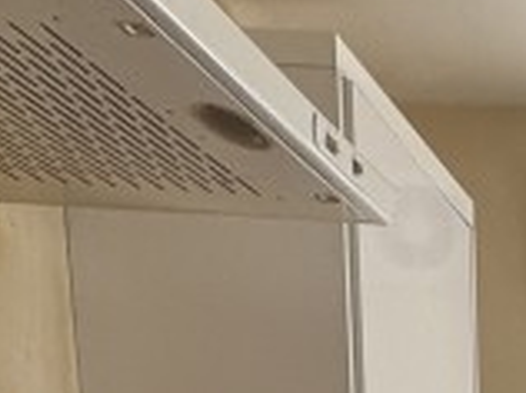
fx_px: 1381
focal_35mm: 91
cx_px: 862
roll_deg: -1.7
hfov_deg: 18.3
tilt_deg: -12.7
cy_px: 973
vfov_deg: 12.4
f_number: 2.2
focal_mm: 2.22
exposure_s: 1/143
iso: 40
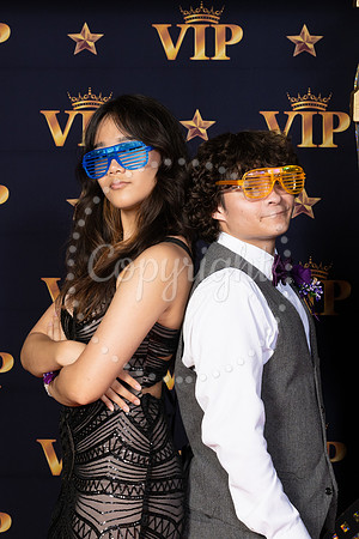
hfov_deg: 14.0
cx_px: 81
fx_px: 1459
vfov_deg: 20.9
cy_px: 274
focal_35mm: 98
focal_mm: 51
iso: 320
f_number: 8
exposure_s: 1/100
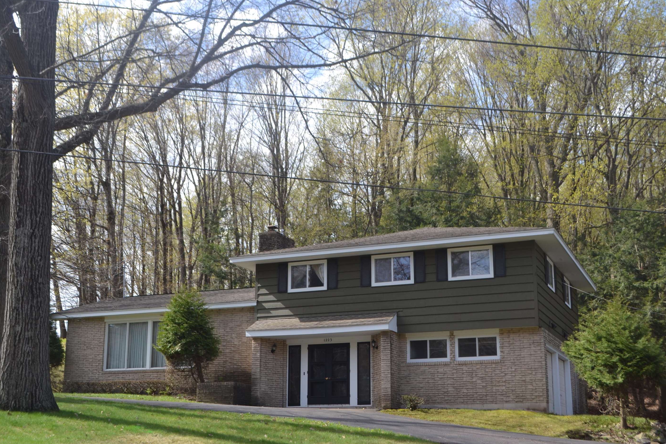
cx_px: 325
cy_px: 221
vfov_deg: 29.2
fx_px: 851
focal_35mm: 46
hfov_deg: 42.7
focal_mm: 28
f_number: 6.3
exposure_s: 1/160
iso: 100
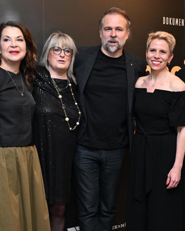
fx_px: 390
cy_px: 114
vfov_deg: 33.0
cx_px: 85
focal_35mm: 57
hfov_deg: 26.7
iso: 2000
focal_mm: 40
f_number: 5
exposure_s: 1/160
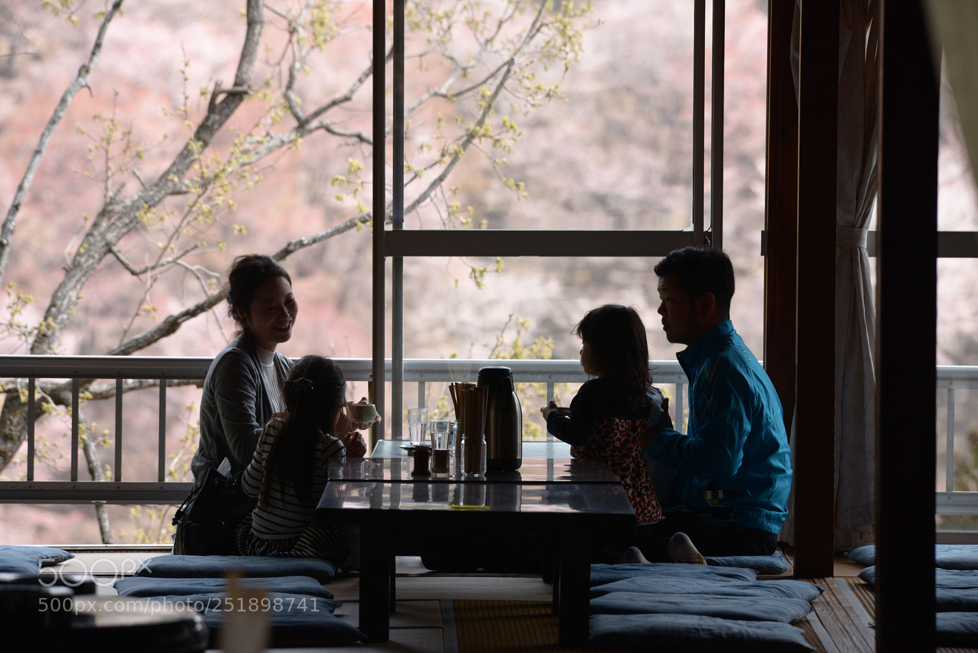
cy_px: 326
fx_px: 6522
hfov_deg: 8.6
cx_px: 489
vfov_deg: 5.7
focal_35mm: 240
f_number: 7.1
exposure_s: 1/400
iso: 400
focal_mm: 240
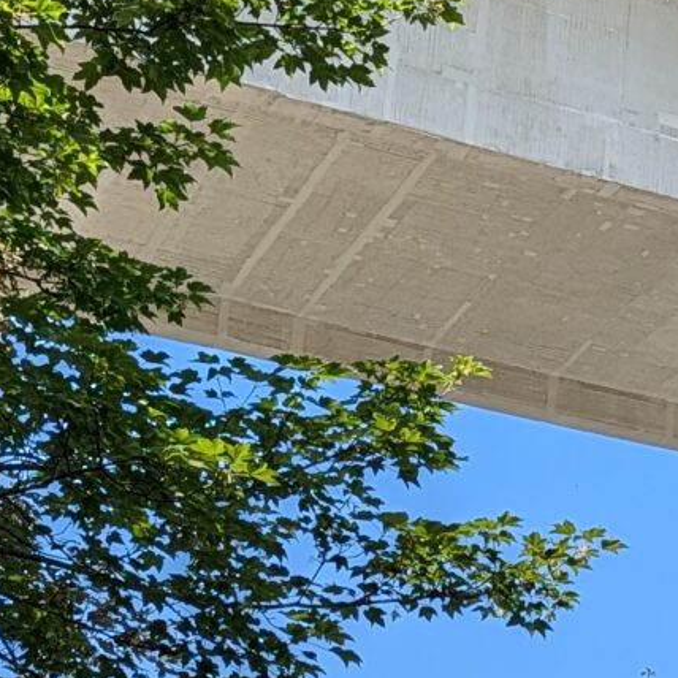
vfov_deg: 12.7
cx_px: 592
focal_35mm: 127
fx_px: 2814
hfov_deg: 13.6
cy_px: 1148
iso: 21
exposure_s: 1/907
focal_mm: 6.9
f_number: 1.68
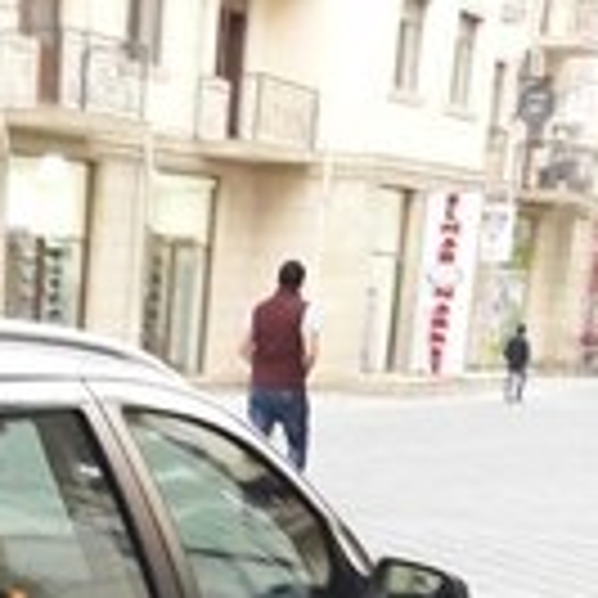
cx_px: -135
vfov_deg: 17.1
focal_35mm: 92
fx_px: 1798
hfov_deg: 17.9
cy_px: 895
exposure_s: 1/17
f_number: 1.9
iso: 200
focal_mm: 3.7
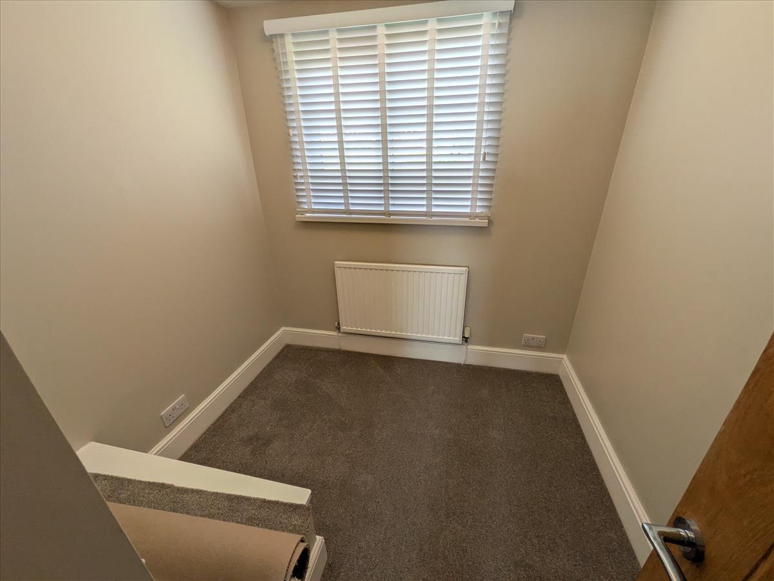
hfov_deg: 102.1
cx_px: 387
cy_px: 290
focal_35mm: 14
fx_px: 313
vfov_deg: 85.7
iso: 62
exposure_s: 1/100
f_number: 2.2
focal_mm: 1.85
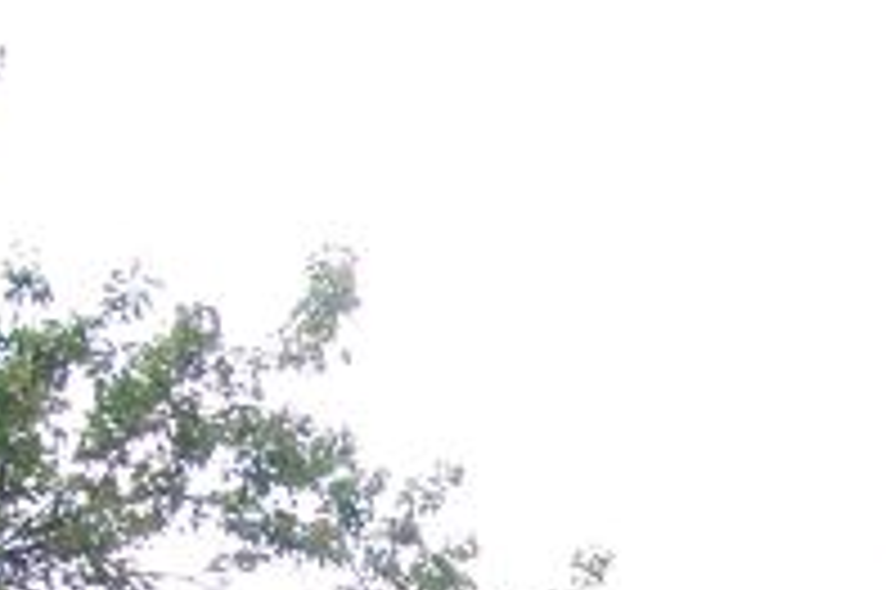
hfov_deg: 17.3
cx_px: 944
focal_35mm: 115
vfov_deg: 11.3
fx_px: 2828
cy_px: 977
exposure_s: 1/125
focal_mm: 5.6
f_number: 5.6
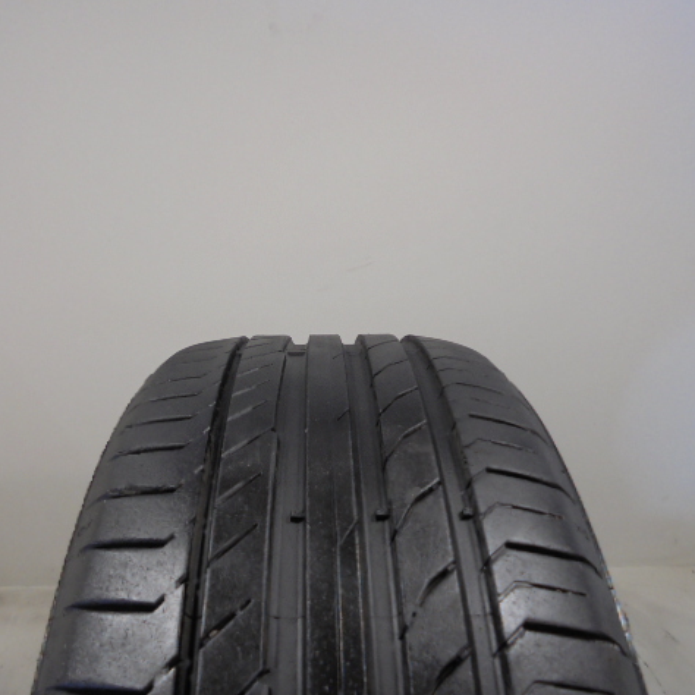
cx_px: 299
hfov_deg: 52.4
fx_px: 704
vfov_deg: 52.5
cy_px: 348
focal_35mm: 31
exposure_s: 1/30
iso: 100
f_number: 3.5
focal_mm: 4.6
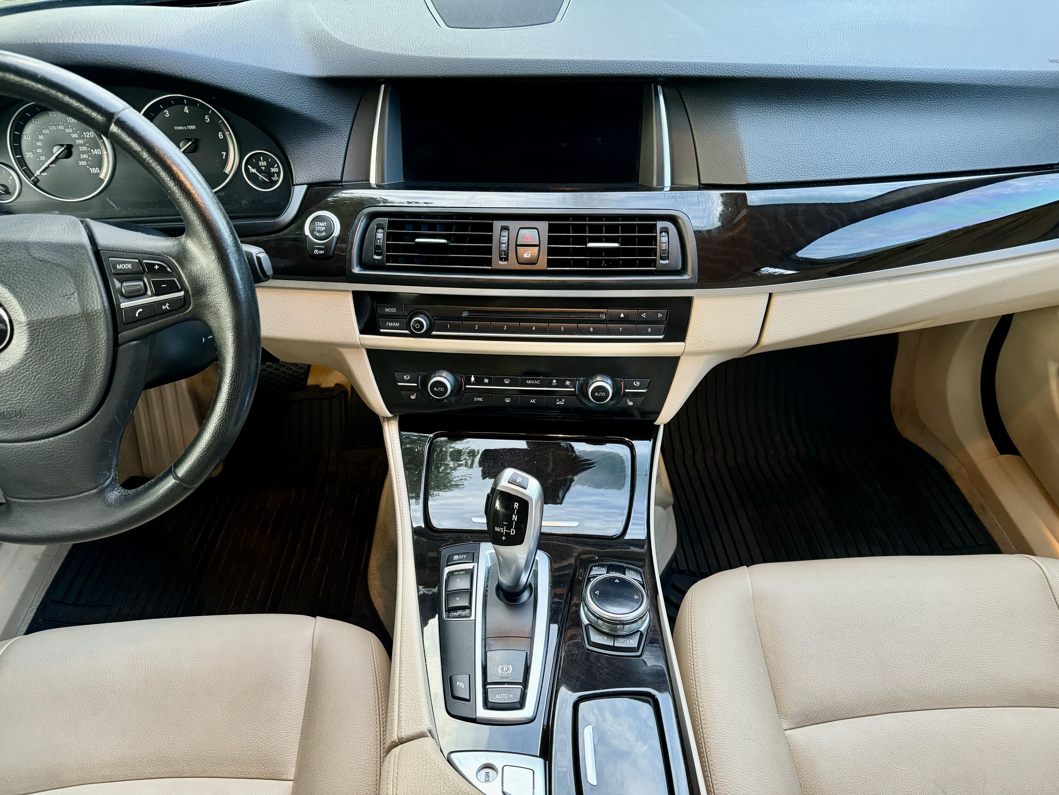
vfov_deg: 56.8
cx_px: 530
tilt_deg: -43.1
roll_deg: +0.4
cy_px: 398
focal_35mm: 24
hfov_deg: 71.6
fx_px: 734
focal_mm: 6.76
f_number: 1.78
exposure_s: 1/60
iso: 400
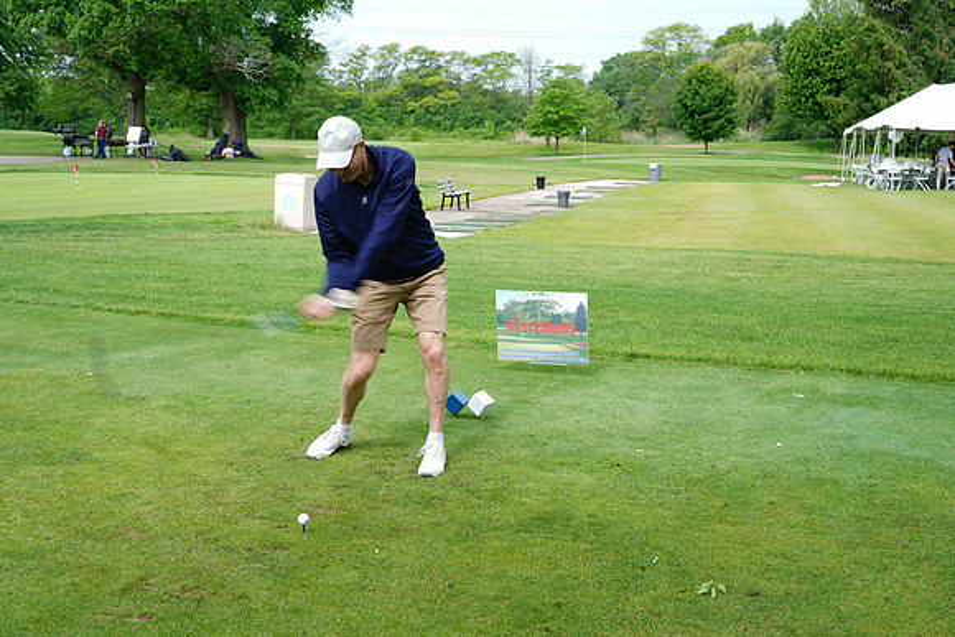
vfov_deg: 31.2
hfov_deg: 45.4
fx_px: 1141
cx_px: 478
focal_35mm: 43
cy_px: 318
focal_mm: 43
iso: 64
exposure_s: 1/100
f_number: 7.1
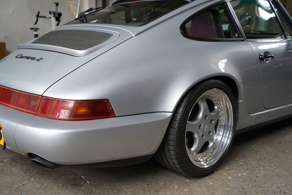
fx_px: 324
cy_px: 98
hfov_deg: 48.5
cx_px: 146
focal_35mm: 40
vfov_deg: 33.4
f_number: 4
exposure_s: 1/500
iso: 2000
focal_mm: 40
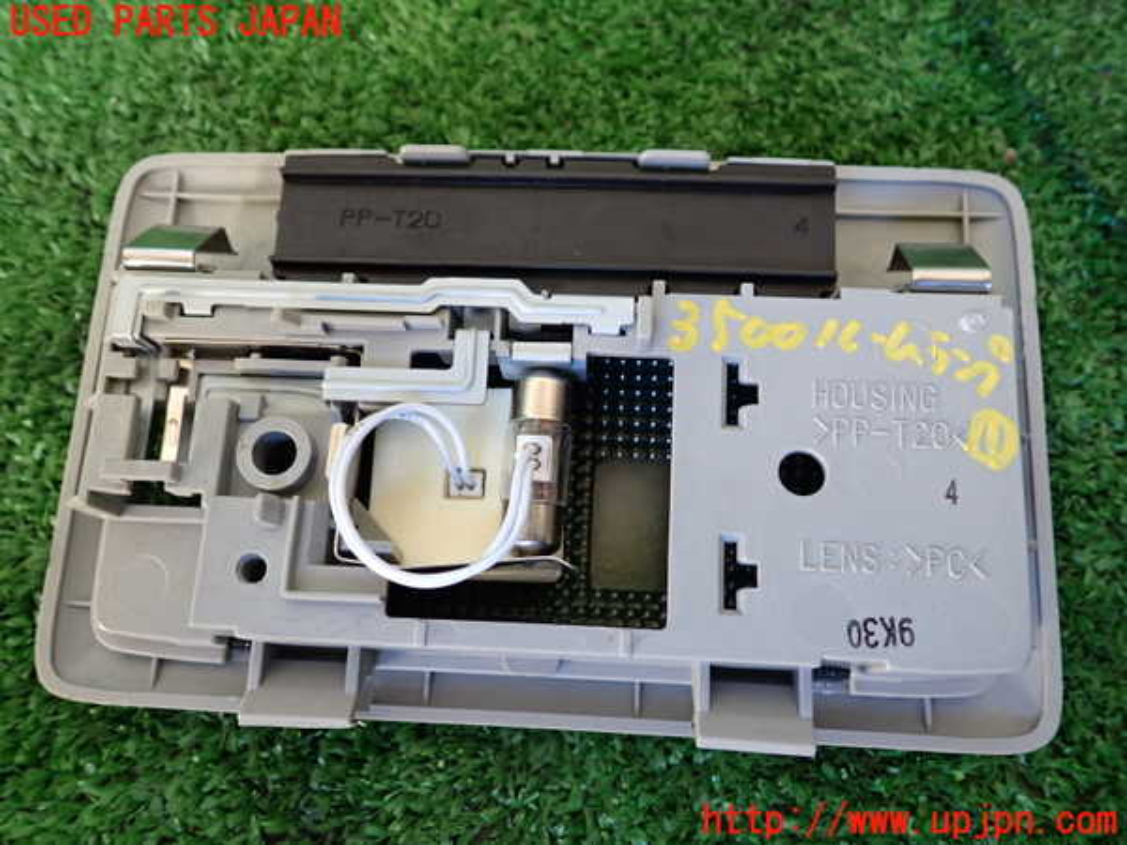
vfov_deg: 46.8
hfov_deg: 60.0
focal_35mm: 30
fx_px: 977
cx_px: 564
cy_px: 422
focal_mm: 5.4
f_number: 2.3
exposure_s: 1/40
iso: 250
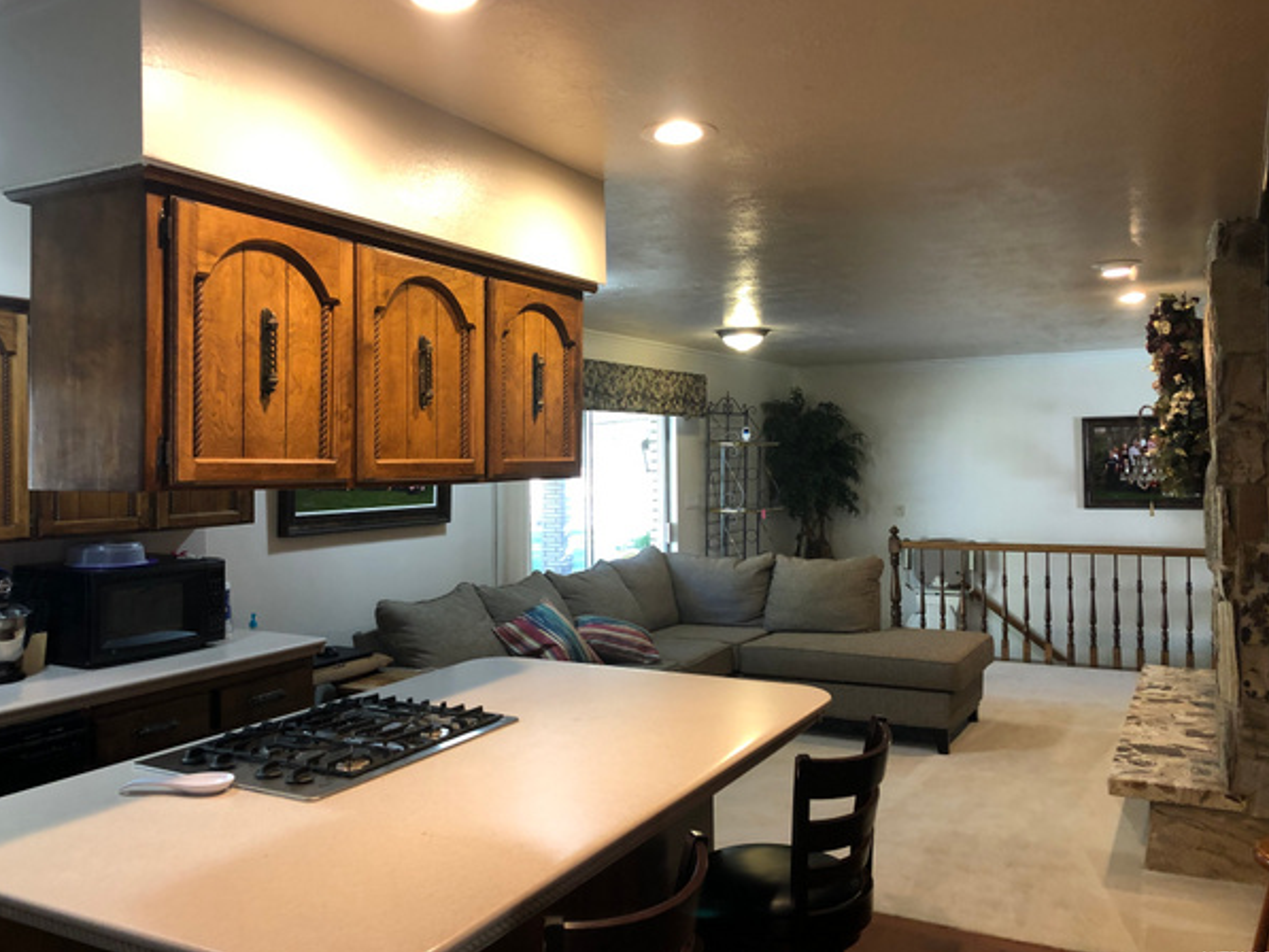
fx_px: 1100
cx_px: 591
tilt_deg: +0.9
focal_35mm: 30
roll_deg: +0.7
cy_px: 457
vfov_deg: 46.8
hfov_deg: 59.9
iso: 50
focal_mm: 3.99
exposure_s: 1/15
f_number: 1.8
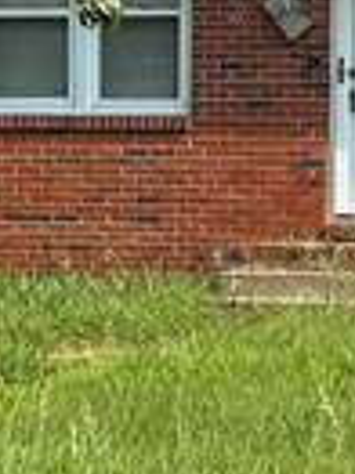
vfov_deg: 10.5
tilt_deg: -0.5
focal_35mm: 188
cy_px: 170
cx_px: 634
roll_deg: -1.1
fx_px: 2575
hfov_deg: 7.6
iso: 80
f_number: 1.78
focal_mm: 6.76
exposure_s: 1/3584
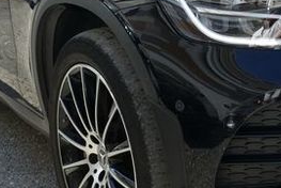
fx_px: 742
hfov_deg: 21.2
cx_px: 223
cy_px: 33
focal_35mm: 95
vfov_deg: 14.3
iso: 125
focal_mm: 9.12
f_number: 2.8
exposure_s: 1/640
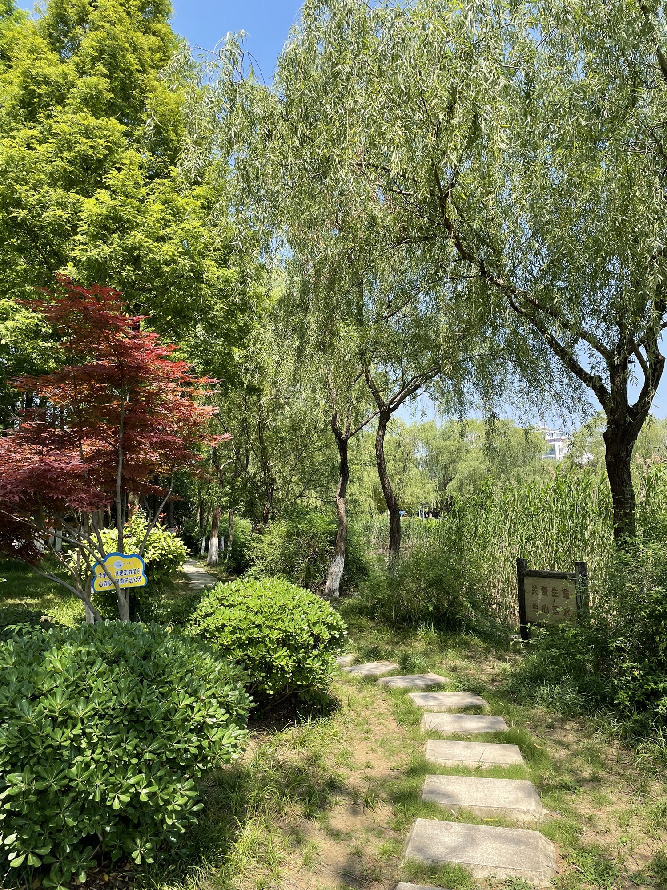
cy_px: 445
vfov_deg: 67.3
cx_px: 334
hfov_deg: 53.1
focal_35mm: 26
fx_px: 668
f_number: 1.6
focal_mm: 4.2
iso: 32
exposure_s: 1/1062
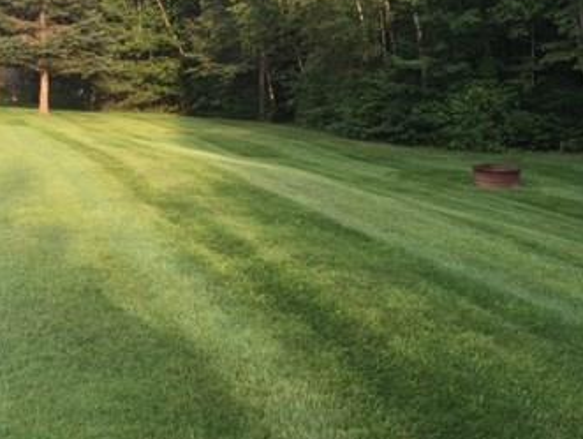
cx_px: 306
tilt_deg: -3.3
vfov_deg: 26.0
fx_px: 944
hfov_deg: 34.3
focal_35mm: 56
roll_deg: -2.3
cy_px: 141
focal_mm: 4.15
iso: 32
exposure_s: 1/286
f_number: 2.2
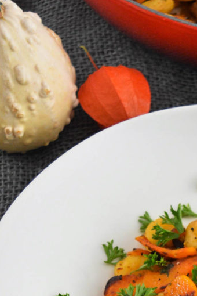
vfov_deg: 22.2
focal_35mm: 88
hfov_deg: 15.1
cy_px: 297
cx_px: 222
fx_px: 724
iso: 1600
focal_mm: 25
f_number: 4
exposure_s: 1/50
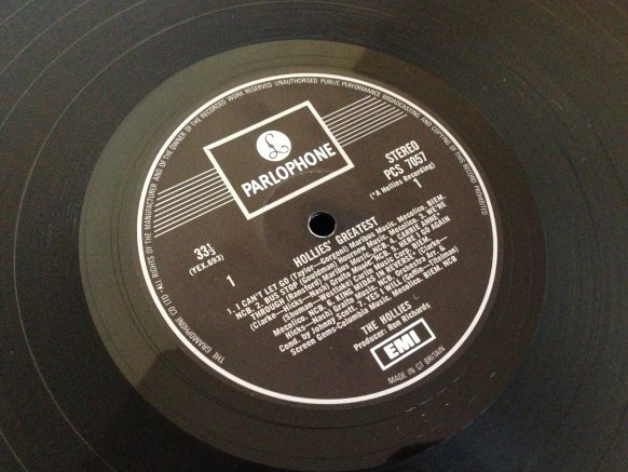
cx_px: 314
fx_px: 617
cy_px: 239
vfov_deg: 41.8
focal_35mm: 34
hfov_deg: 53.9
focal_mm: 4.13
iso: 800
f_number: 2.4
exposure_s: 1/15
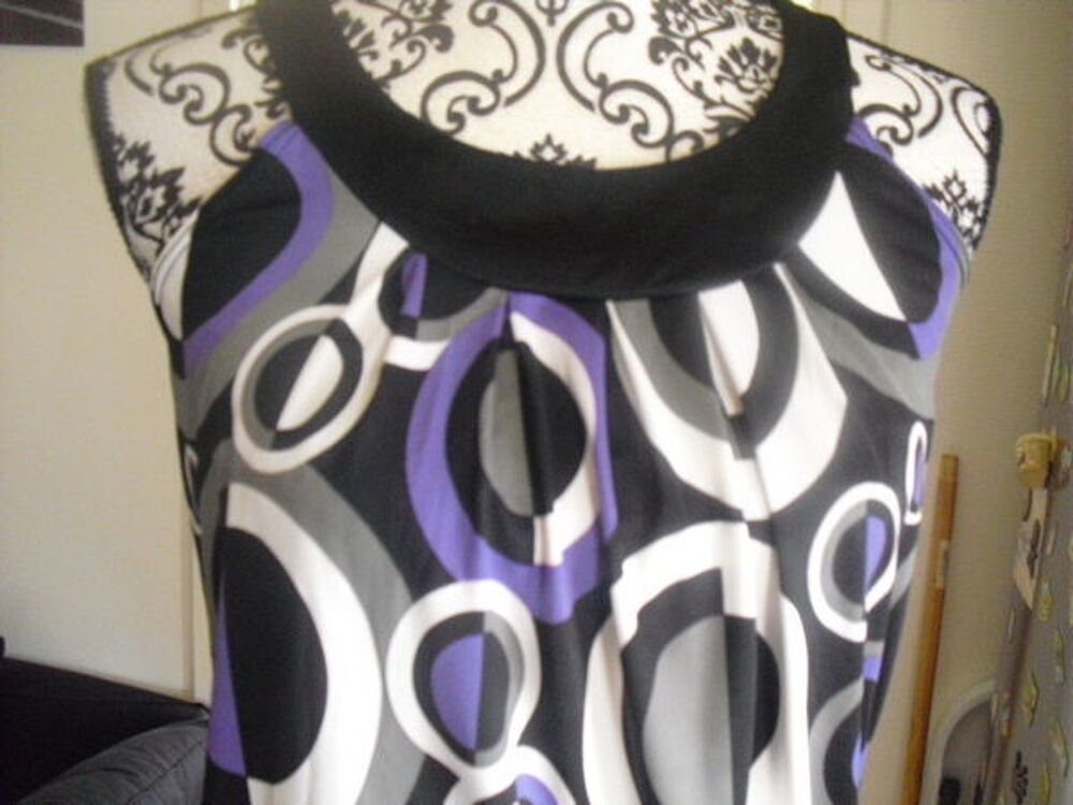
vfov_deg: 39.7
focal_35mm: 36
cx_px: 536
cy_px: 402
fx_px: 1116
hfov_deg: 51.4
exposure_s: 1/25
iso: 800
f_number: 3.1
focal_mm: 6.3
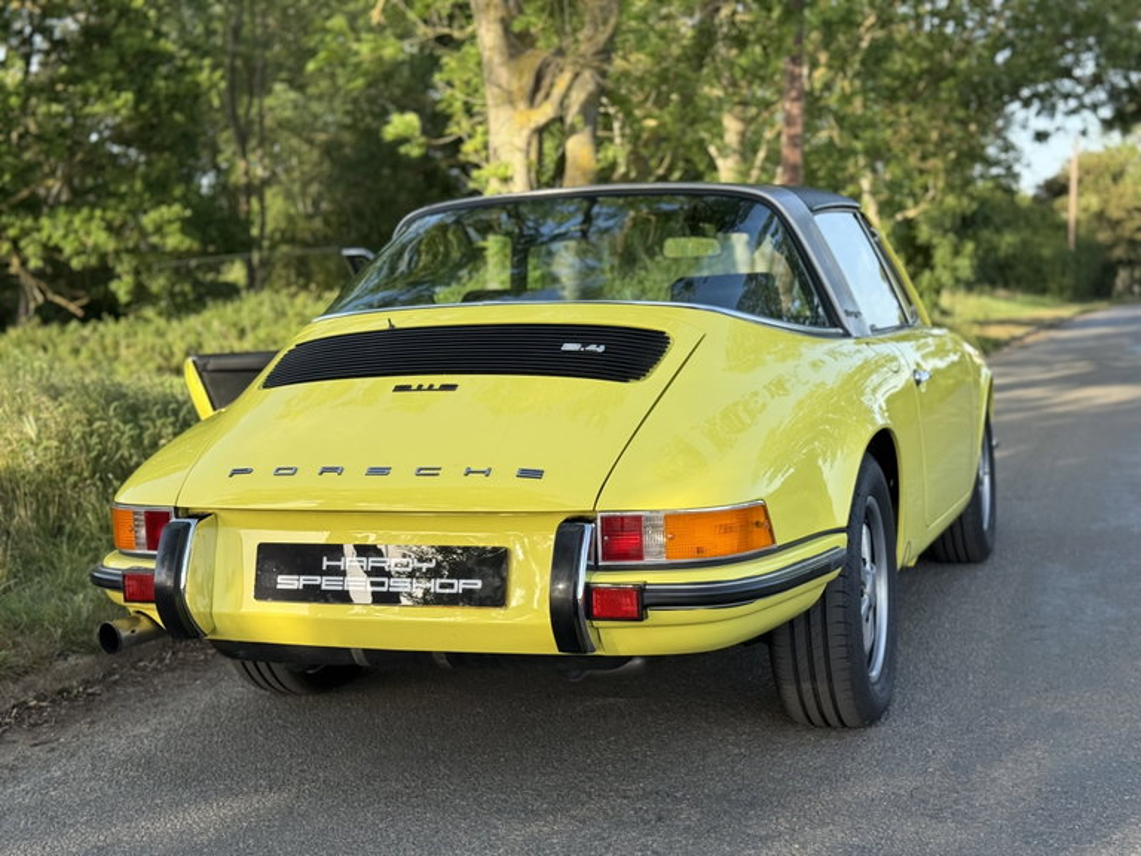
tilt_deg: -4.8
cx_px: 570
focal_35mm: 48
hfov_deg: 39.7
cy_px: 428
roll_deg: -0.8
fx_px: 1582
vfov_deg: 30.3
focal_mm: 6.76
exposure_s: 1/1264
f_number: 1.78
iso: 80
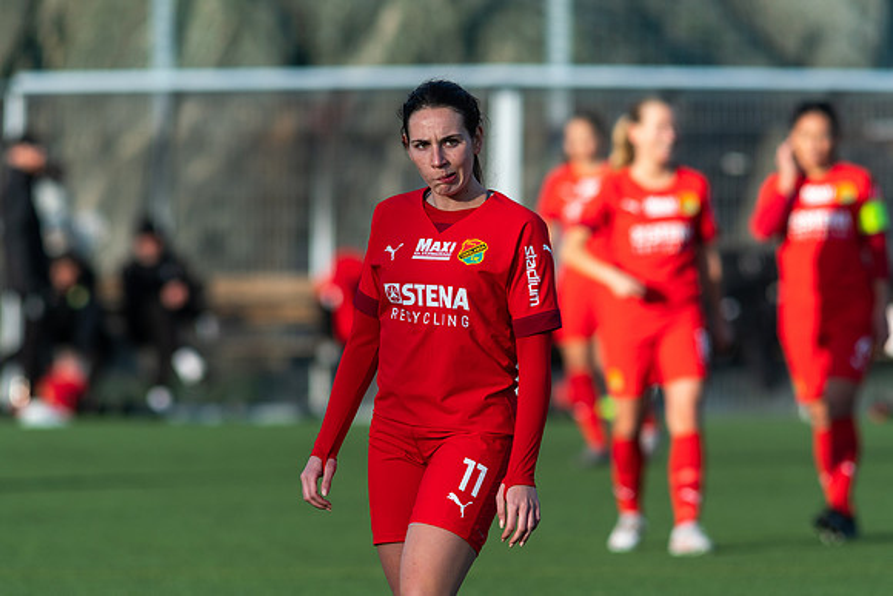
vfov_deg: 3.0
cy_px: 298
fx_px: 11480
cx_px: 446
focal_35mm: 463
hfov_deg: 4.5
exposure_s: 1/1600
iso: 160
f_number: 3.5
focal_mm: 300
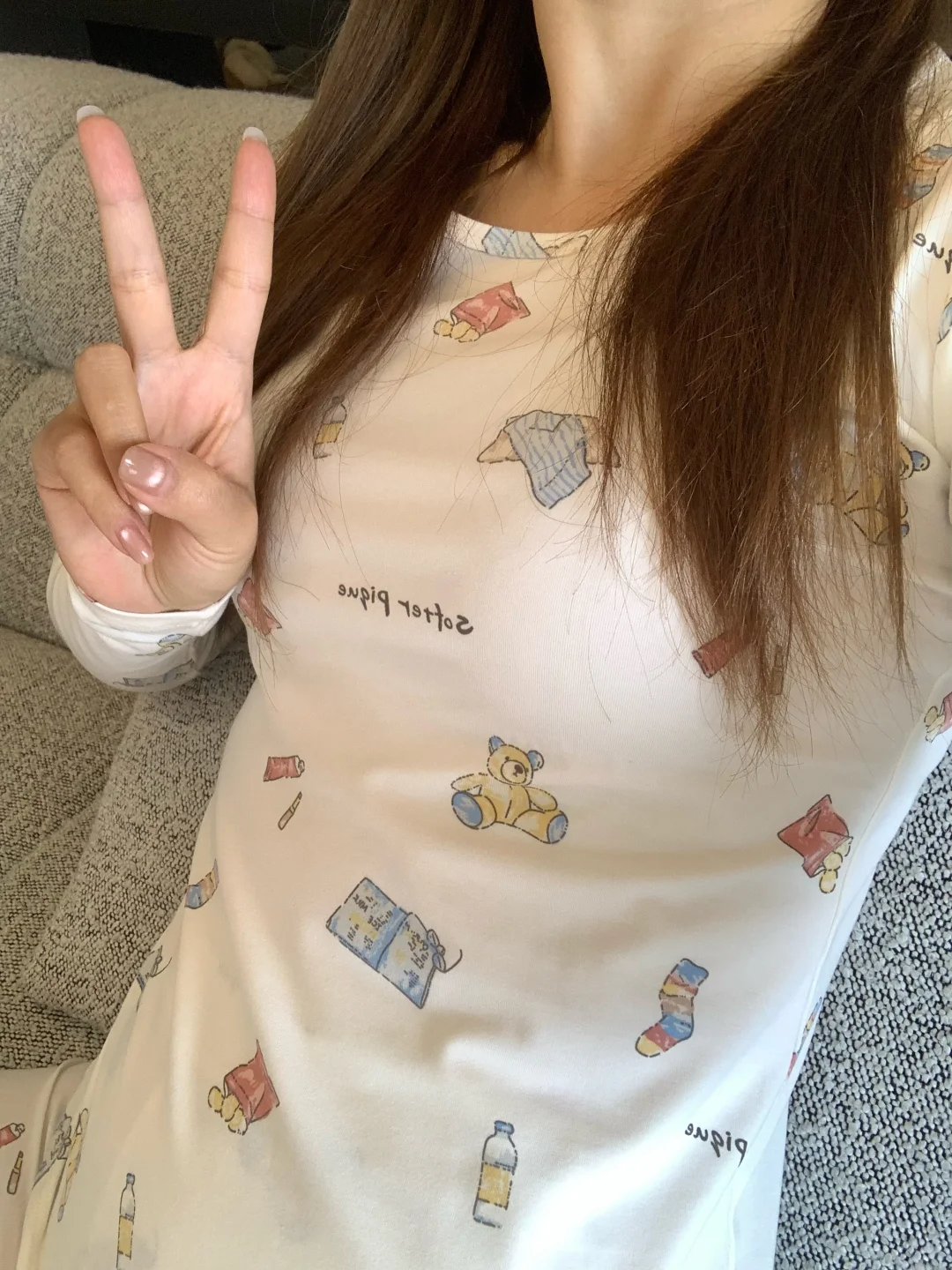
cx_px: 476
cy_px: 635
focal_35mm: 32
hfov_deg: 44.2
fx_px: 1173
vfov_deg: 56.8
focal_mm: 2.87
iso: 80
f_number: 2.2
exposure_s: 1/60
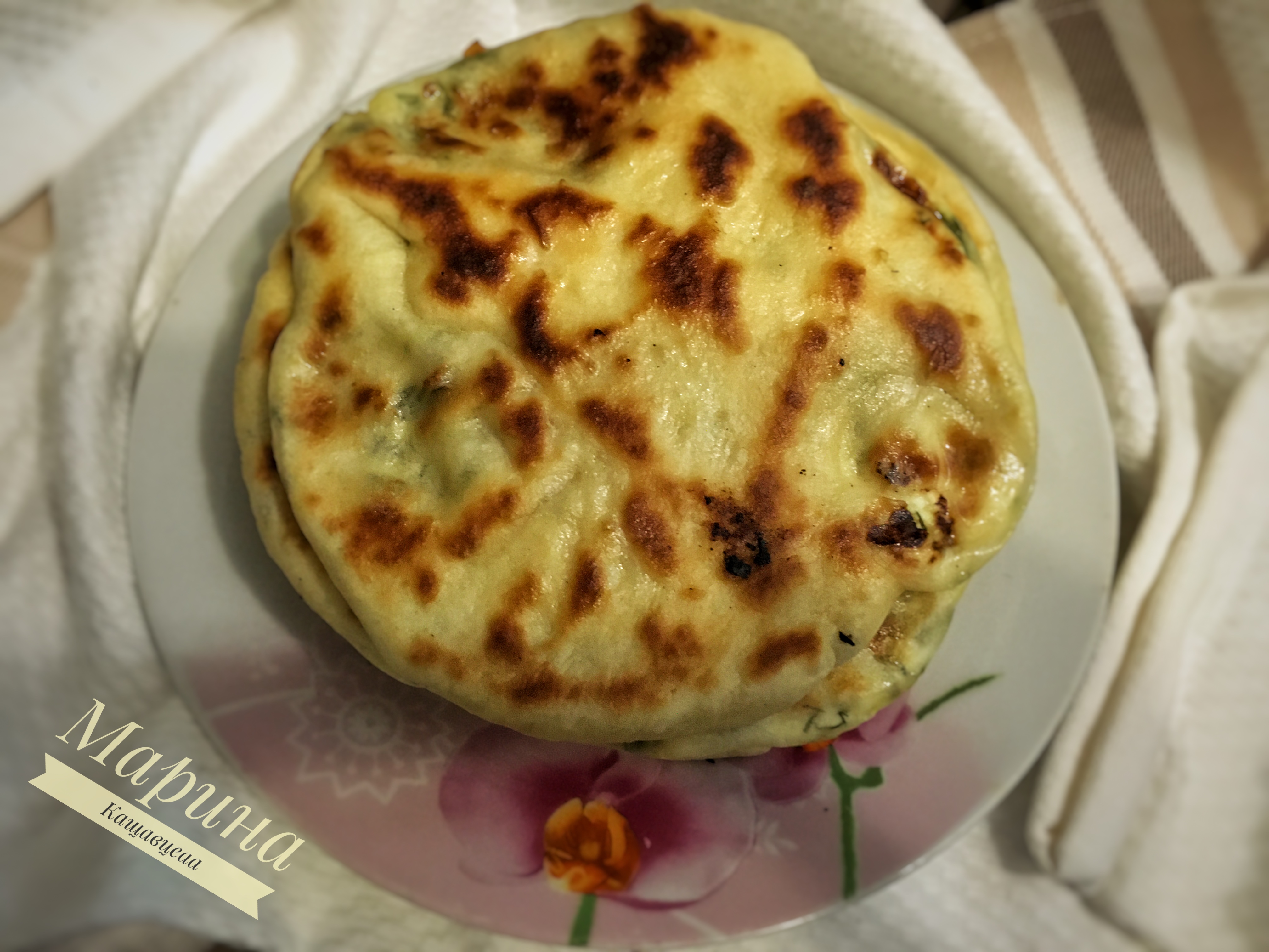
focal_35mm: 29
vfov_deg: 48.2
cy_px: 476
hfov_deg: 61.7
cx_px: 634
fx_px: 1063
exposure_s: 1/17
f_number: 2.2
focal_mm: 4.15
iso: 250
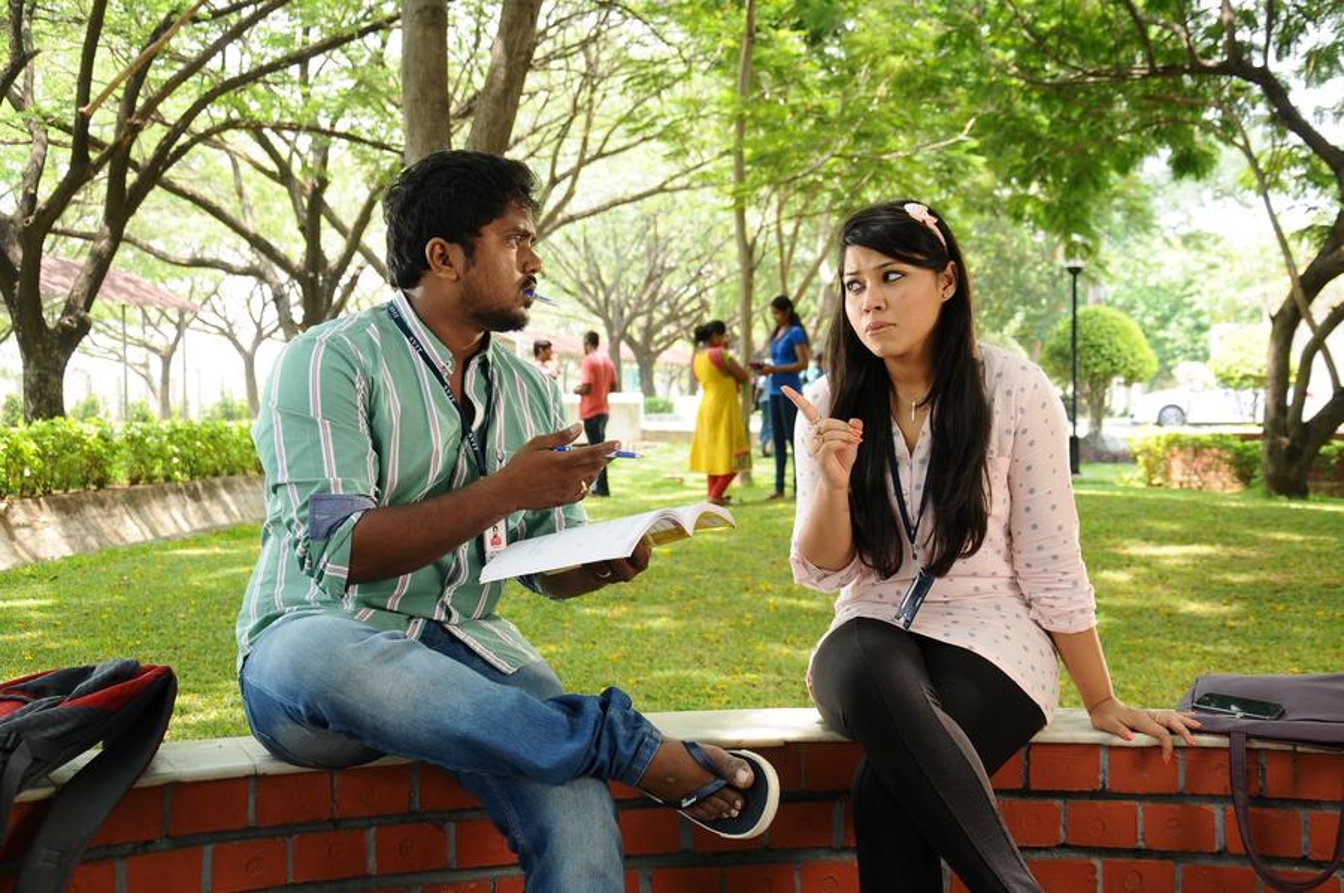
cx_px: 672
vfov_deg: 26.4
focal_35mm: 51
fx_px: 1902
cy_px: 446
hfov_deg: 38.9
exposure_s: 1/80
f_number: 5
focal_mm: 34
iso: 250
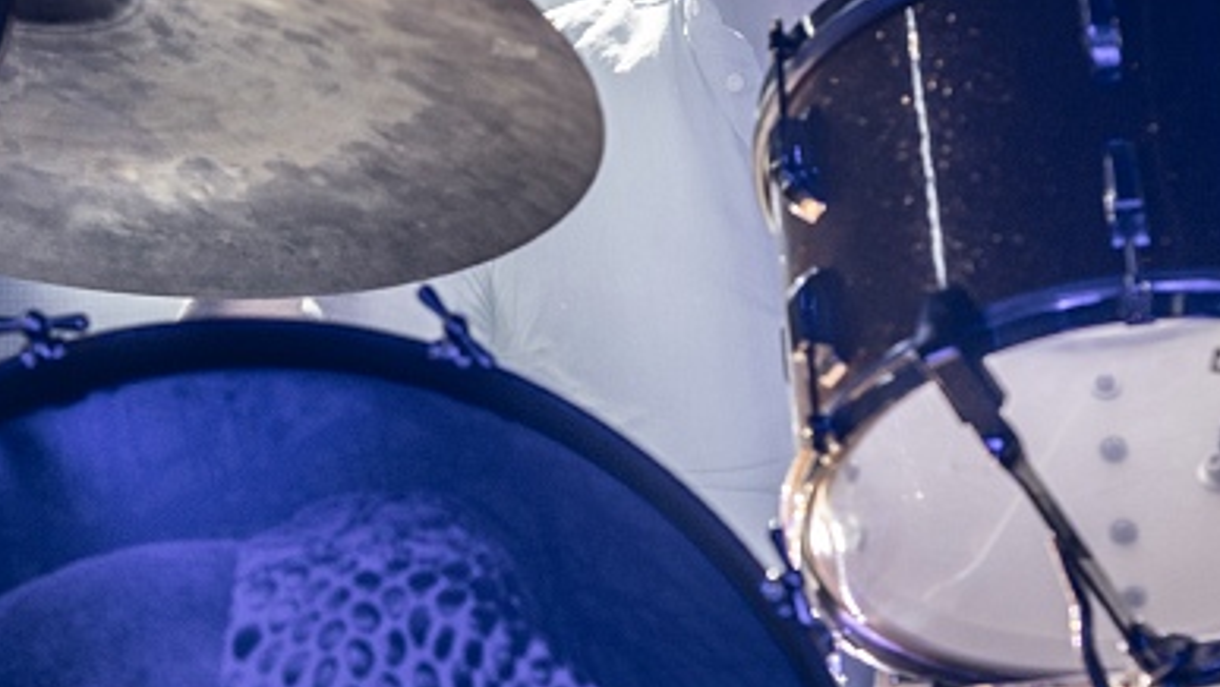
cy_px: 293
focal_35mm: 351
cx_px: 485
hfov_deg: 6.1
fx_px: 11359
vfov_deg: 3.5
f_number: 4
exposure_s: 1/100
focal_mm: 120
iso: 200
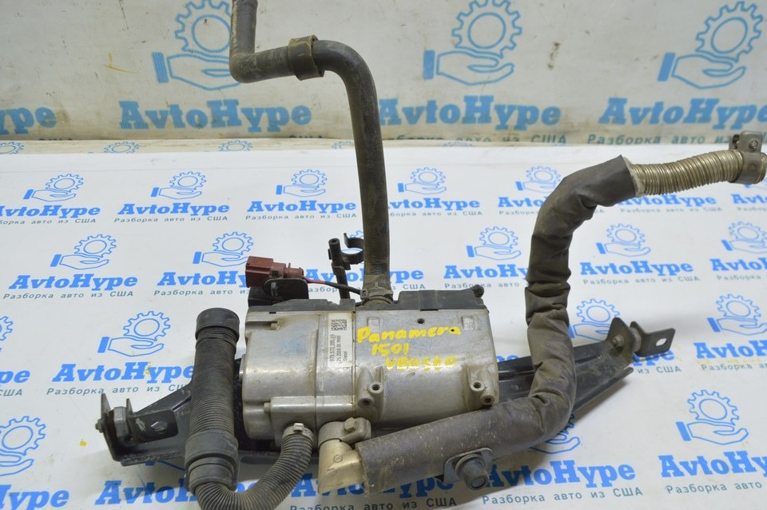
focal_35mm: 32
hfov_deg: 58.8
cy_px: 264
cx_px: 389
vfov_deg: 41.0
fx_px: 681
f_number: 5.6
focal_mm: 20
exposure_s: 1/20
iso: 400
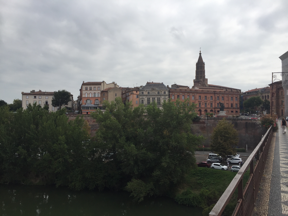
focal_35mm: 29
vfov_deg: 48.2
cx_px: 144
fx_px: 241
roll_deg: -0.8
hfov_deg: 61.7
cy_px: 108
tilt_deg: +2.7
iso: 32
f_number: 2.2
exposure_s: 1/2326
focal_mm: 4.15
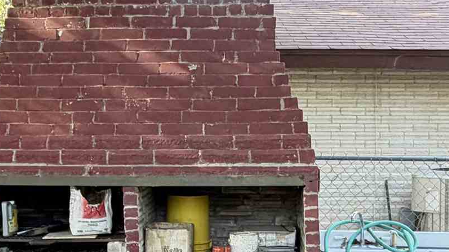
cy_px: 156
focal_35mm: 58
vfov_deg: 20.7
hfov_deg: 36.0
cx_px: 214
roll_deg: +0.0
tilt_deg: -2.3
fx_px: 690
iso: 320
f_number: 2.2
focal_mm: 2.22
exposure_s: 1/121
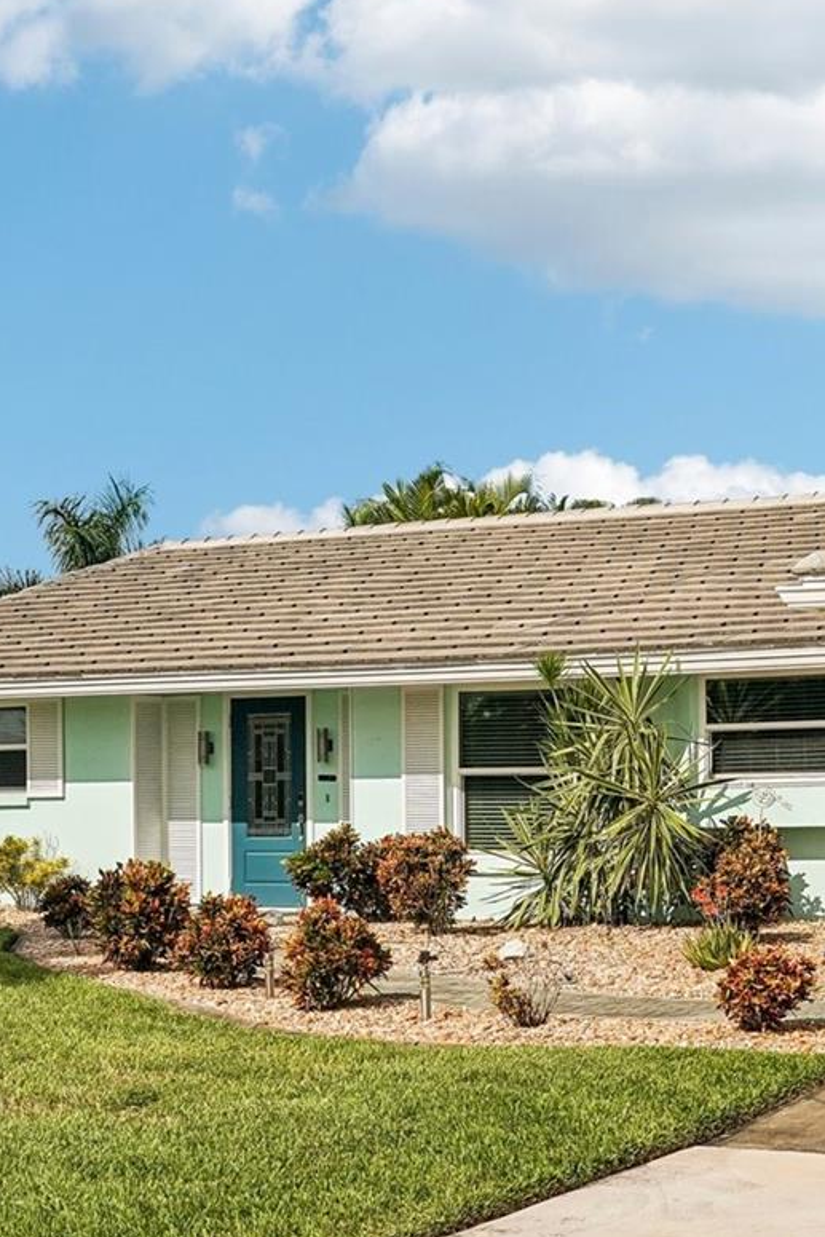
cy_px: 806
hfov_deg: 20.6
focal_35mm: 64
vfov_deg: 31.2
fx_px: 2199
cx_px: 803
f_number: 8
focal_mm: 31
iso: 400
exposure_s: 1/3200
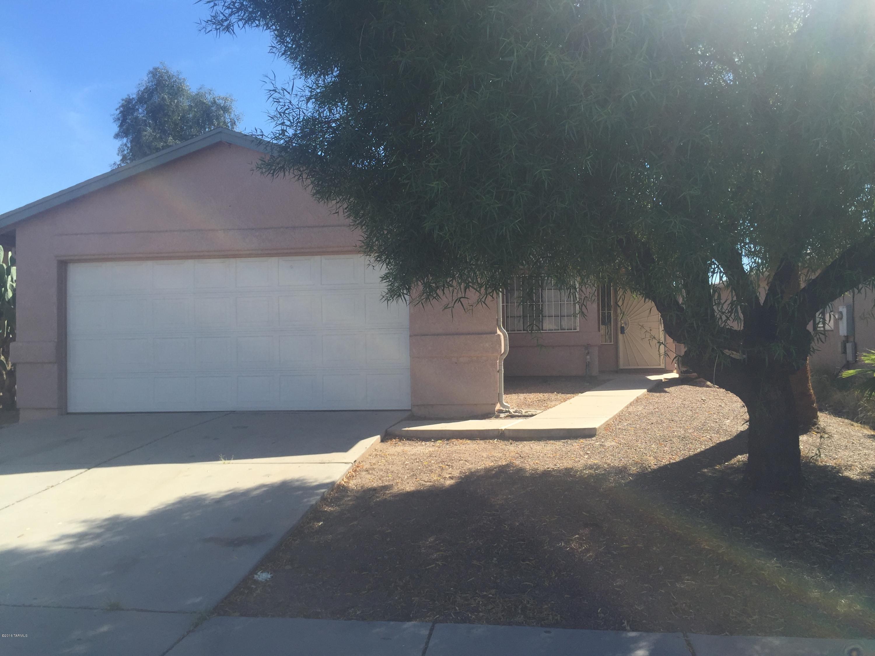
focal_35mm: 29
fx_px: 733
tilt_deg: +0.7
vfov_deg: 48.2
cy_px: 328
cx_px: 438
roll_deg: +0.4
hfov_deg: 61.7
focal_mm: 4.15
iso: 32
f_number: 2.2
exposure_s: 1/1276
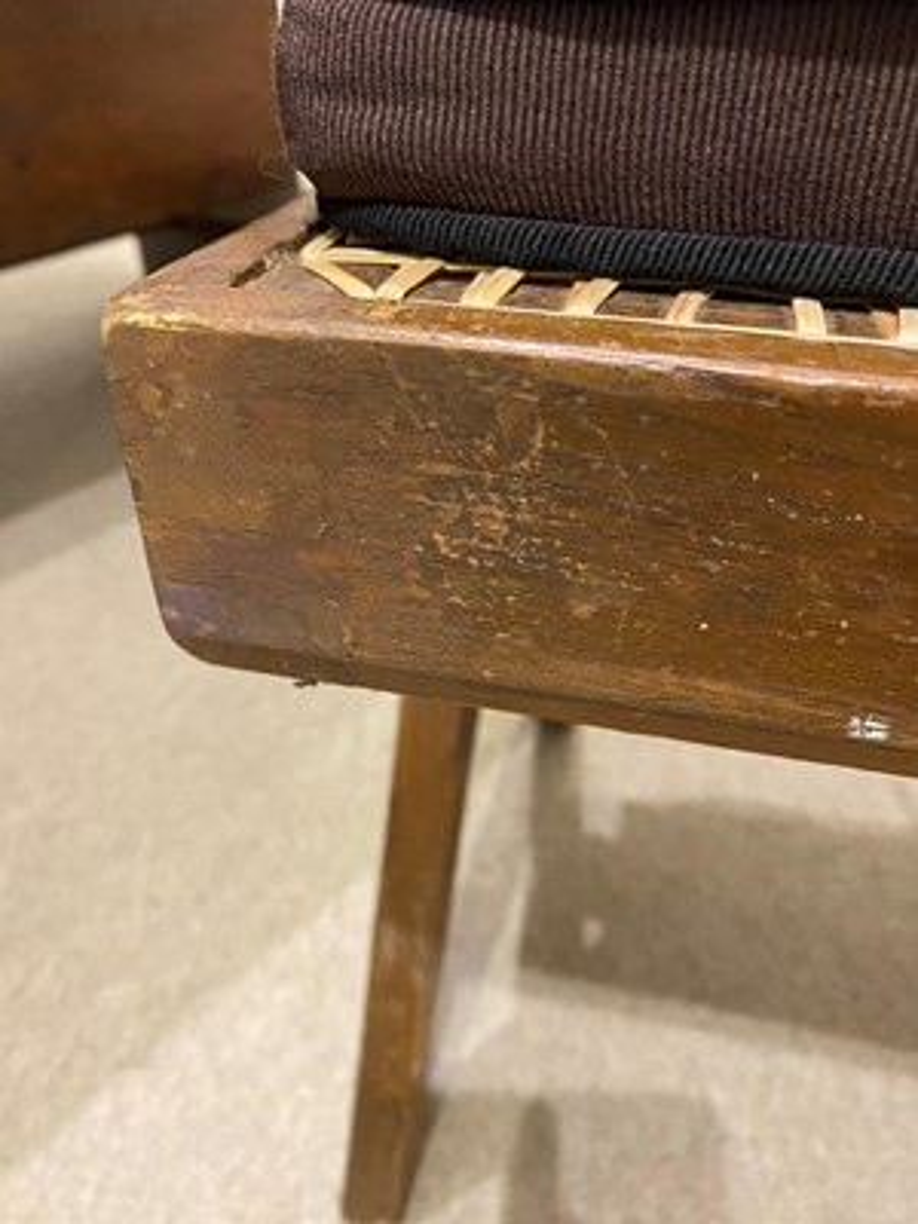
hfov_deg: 53.1
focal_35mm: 26
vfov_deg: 67.3
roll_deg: +2.6
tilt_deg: -37.7
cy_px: 612
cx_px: 459
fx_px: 919
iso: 500
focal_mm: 4.25
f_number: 1.8
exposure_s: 1/42
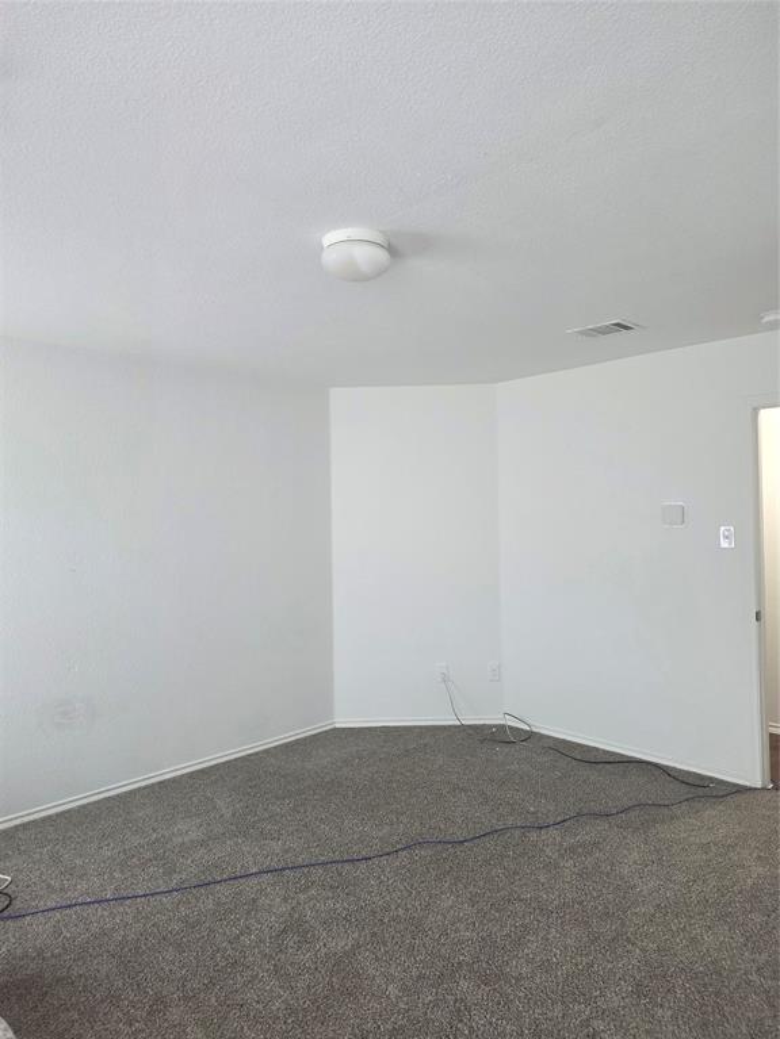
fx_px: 691
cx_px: 390
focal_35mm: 23
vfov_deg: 73.9
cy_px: 520
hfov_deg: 58.9
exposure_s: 1/120
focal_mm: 6.25
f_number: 1.7
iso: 320
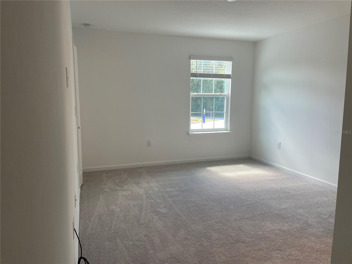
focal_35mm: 26
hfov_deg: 67.3
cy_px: 132
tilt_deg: -7.5
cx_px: 176
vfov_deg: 53.1
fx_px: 264
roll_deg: -0.5
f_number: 1.6
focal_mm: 4.2
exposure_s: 1/120
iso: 50
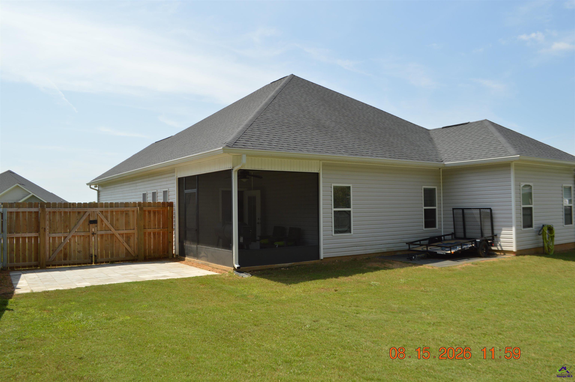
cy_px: 191
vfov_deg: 47.8
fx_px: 431
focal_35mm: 27
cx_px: 288
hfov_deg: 67.4
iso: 100
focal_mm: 18
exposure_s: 1/200
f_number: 8
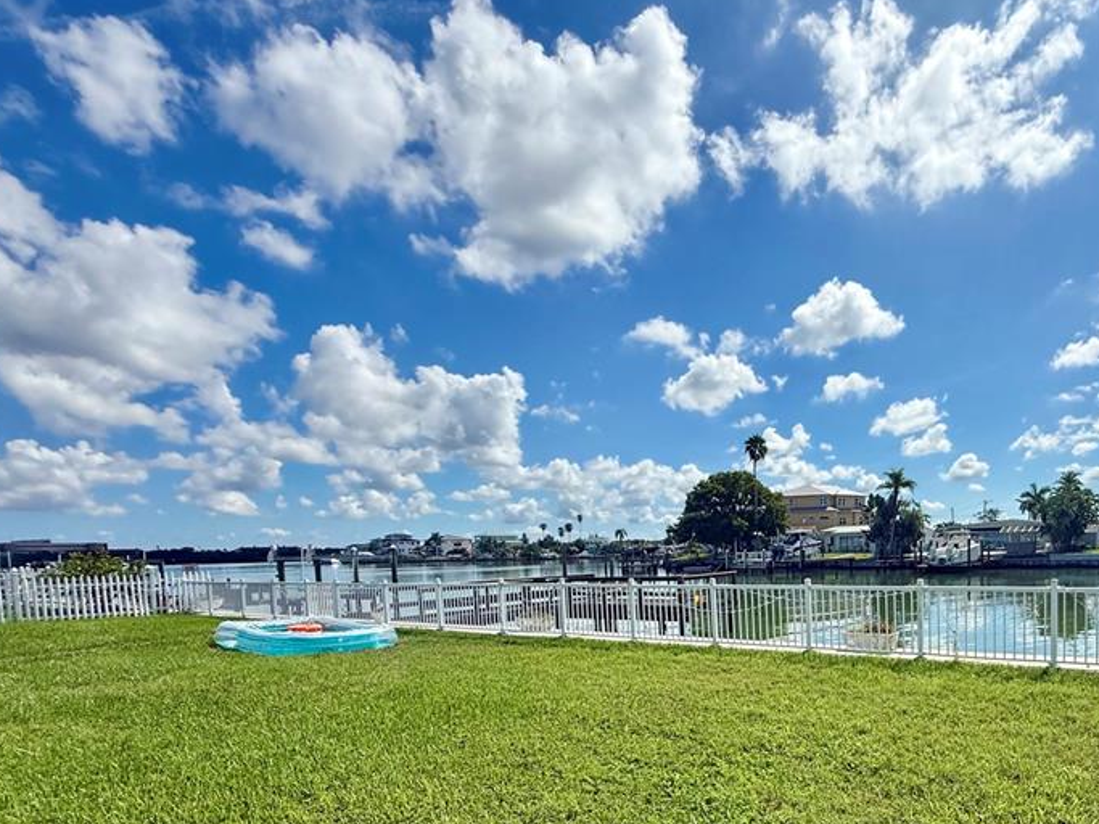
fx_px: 667
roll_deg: +1.0
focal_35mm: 21
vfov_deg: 60.4
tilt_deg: -4.4
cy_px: 605
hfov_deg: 74.3
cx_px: 801
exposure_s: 1/4149
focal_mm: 2.22
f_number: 2.2
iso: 50
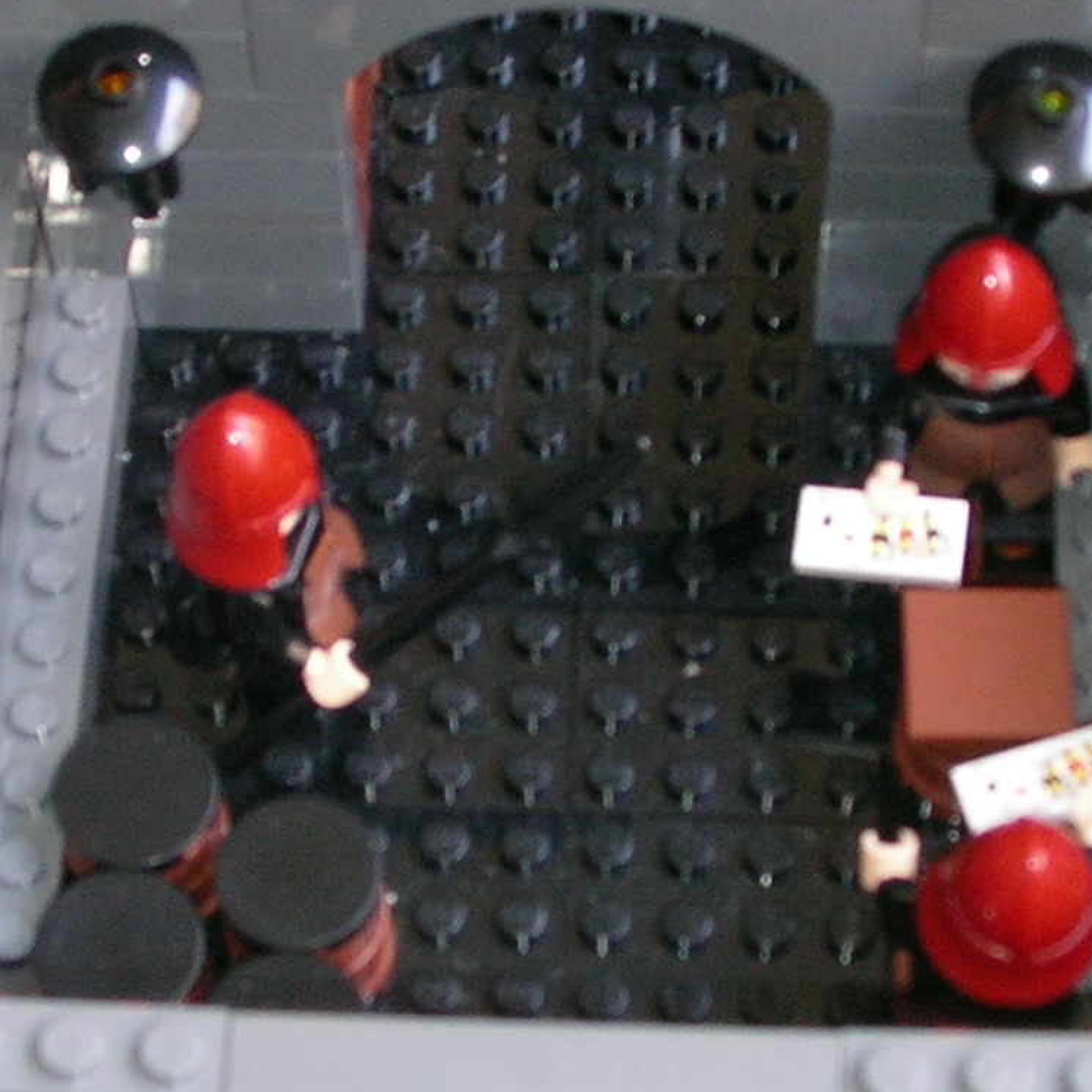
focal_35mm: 103
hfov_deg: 16.9
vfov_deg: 16.9
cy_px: 451
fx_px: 3676
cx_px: 528
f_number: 3.5
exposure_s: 1/30
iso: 100
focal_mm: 5.8
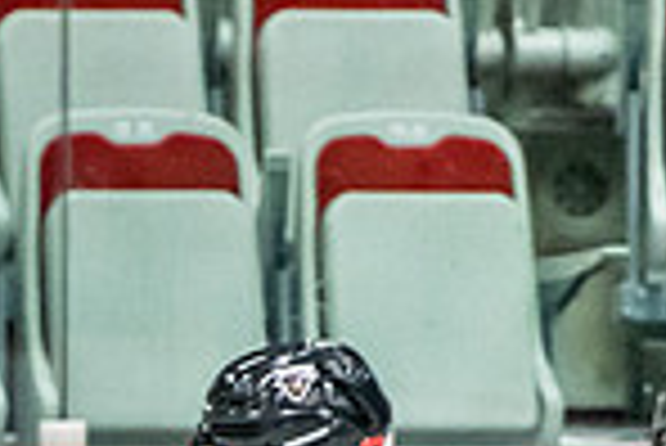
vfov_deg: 1.1
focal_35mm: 1263
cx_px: -1059
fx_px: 23388
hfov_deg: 1.6
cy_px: 947
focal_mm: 185
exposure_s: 1/640
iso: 2500
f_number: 2.8
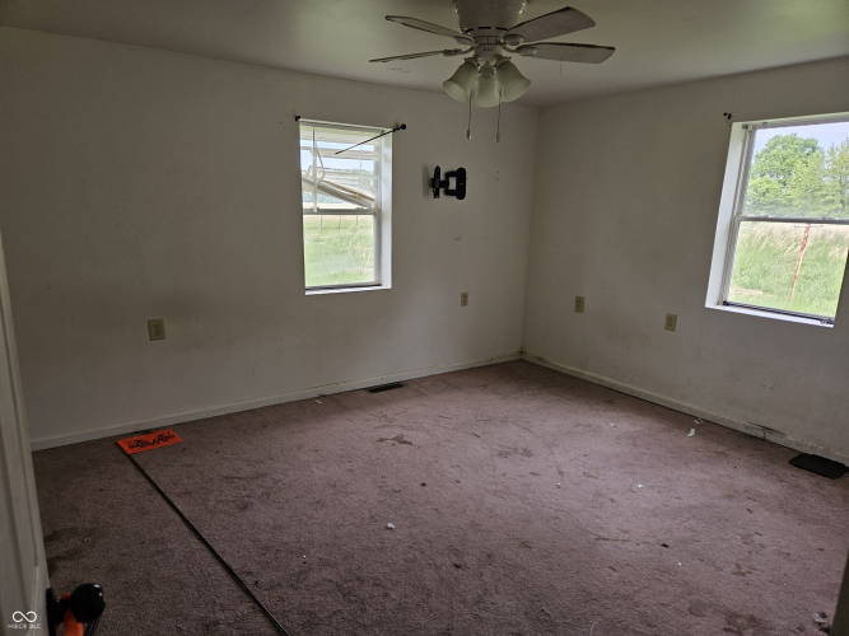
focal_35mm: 23
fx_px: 564
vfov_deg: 58.9
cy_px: 318
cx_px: 424
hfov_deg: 73.9
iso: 100
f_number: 1.8
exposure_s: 1/359
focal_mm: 5.4
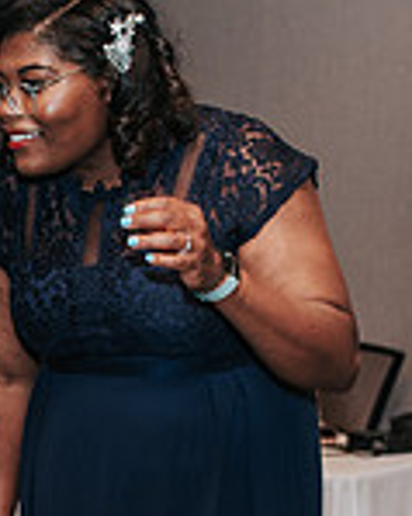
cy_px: 530
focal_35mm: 149
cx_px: -36
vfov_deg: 12.8
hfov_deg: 10.2
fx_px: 2273
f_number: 2.8
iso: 1000
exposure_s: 1/160
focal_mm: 35
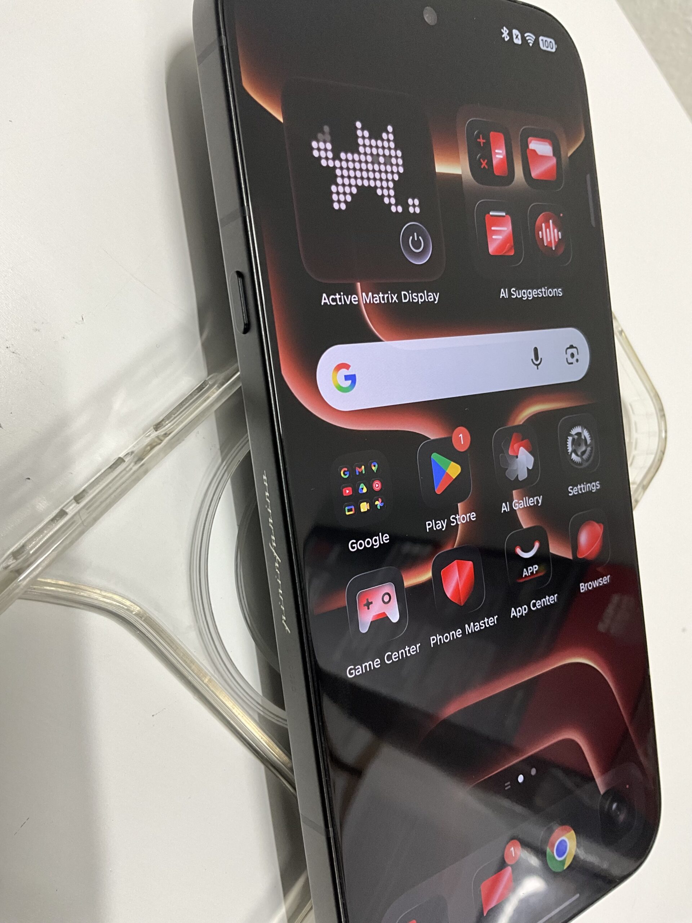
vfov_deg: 61.7
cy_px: 462
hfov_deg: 48.2
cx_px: 346
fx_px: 773
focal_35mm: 29
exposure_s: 1/60
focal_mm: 3
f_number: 1.8
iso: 50
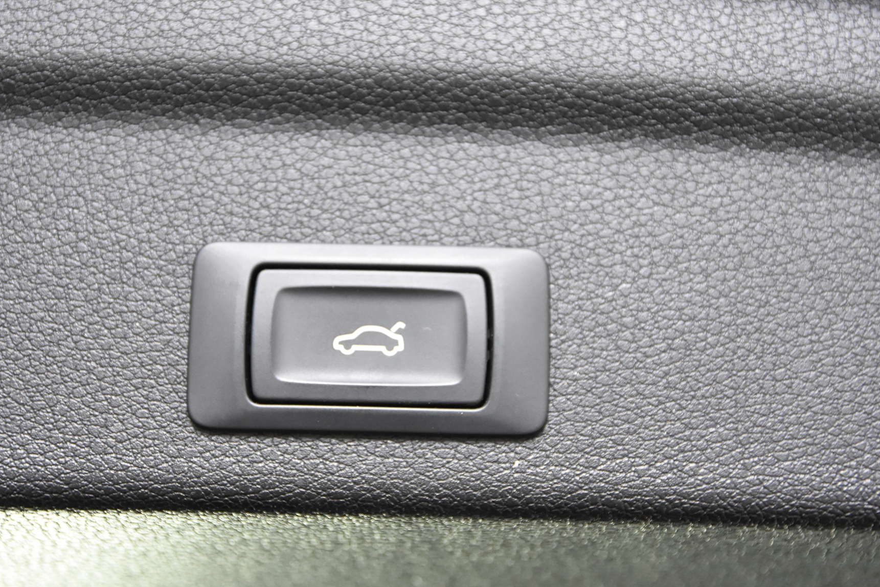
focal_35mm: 87
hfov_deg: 23.4
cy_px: 295
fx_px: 2127
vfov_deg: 15.7
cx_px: 421
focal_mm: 52
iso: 3200
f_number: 3.8
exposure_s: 1/80
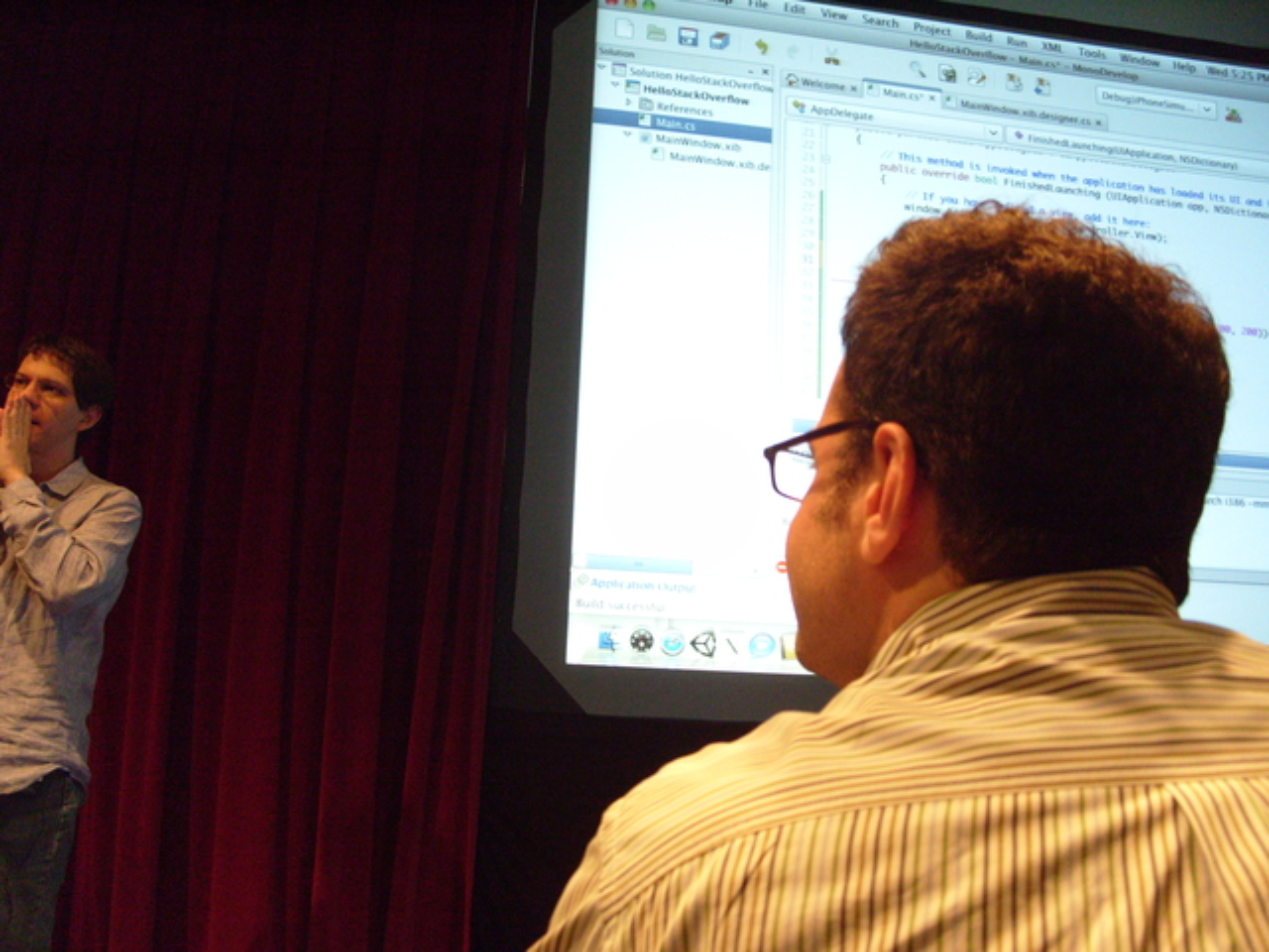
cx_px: 634
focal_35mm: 35
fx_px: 1283
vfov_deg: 40.7
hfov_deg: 52.6
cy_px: 476
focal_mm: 7.8
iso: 400
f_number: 2.8
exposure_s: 1/20
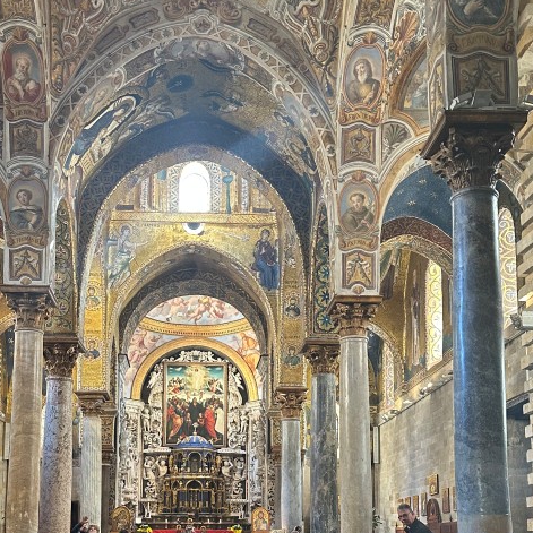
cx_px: 206
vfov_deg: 36.0
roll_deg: -2.3
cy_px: 446
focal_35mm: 45
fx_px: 784
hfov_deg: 37.4
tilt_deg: +8.6
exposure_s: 1/50
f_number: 1.78
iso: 320
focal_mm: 6.86
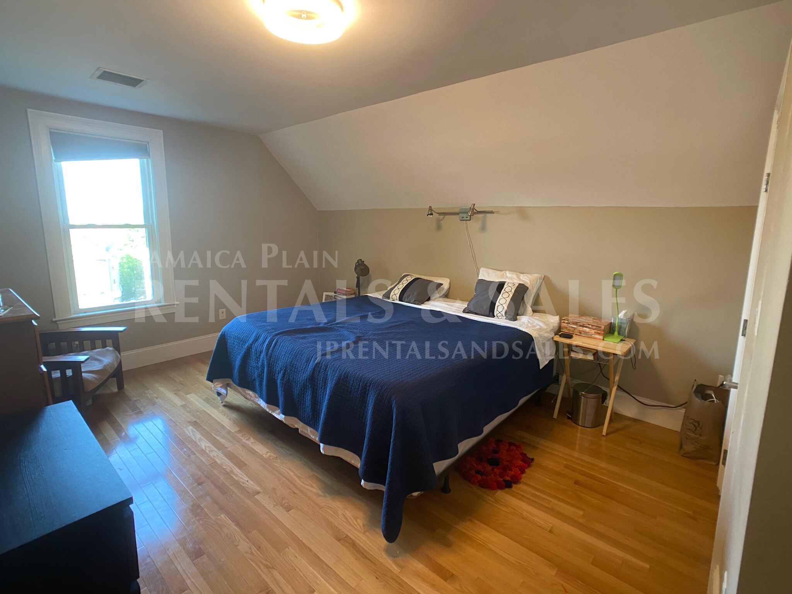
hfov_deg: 67.3
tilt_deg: -8.6
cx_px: 396
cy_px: 297
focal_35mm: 26
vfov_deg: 53.1
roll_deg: -1.1
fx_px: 595
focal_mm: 4.25
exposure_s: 1/60
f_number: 1.8
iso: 250
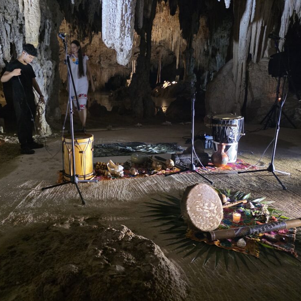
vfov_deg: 57.3
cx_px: 131
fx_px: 275
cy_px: 149
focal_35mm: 28
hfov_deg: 57.1
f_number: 1.7
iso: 2500
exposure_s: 1/120
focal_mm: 6.3
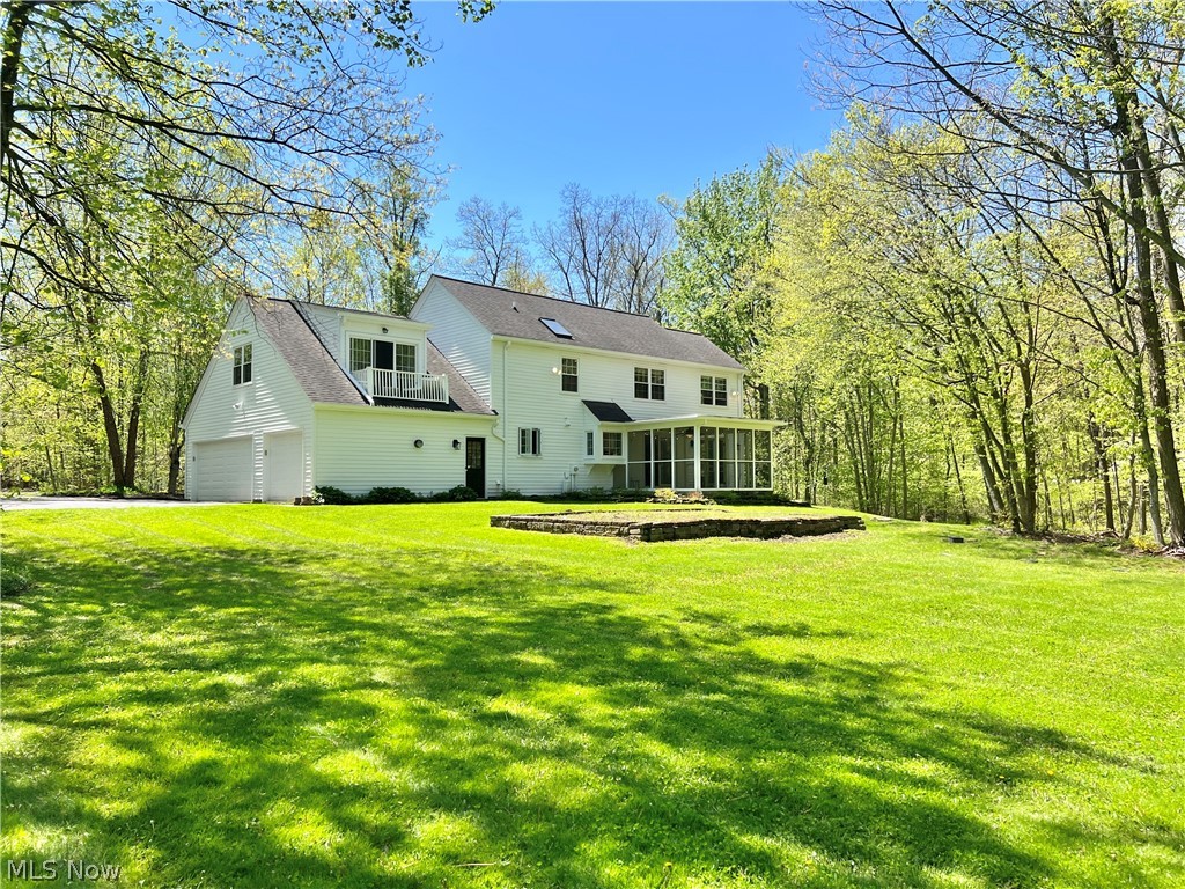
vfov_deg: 53.1
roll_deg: +0.1
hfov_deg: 67.3
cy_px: 444
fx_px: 890
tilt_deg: +1.5
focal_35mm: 26
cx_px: 592
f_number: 1.5
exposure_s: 1/2045
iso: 50
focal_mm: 5.7
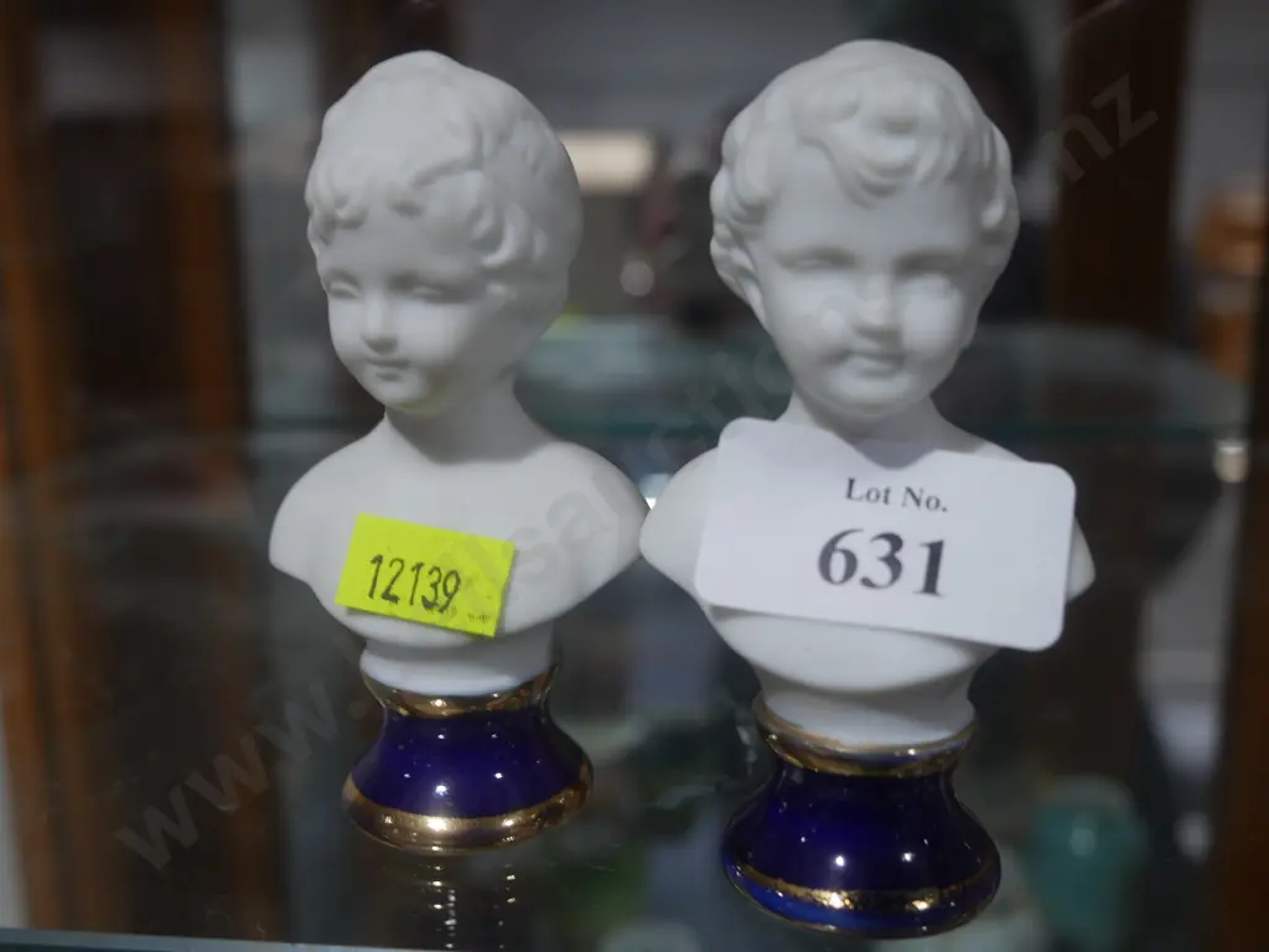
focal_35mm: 36
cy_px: 476
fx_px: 1320
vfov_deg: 39.7
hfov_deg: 51.4
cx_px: 634
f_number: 4
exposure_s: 1/60
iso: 320
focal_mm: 18
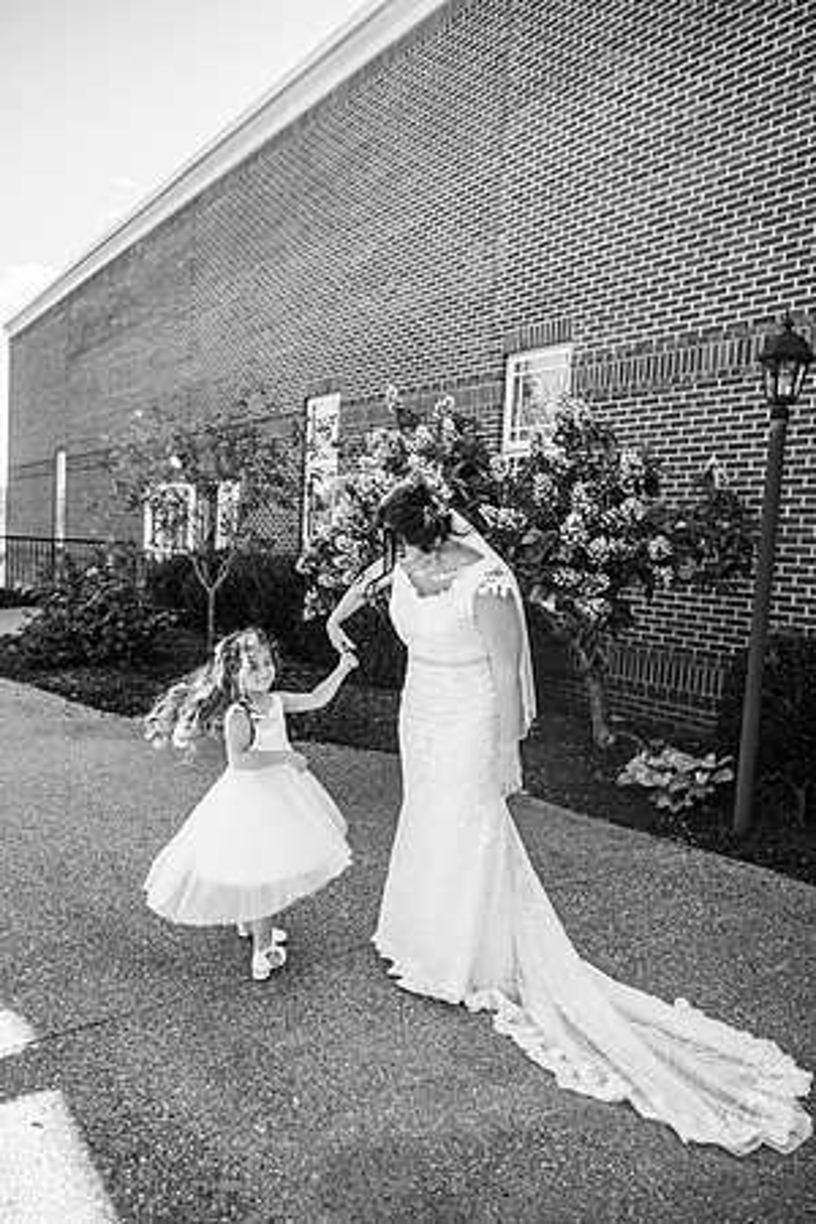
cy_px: 612
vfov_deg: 73.7
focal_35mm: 24
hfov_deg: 53.1
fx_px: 816
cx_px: 408
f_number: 2.8
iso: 250
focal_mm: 24
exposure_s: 1/640
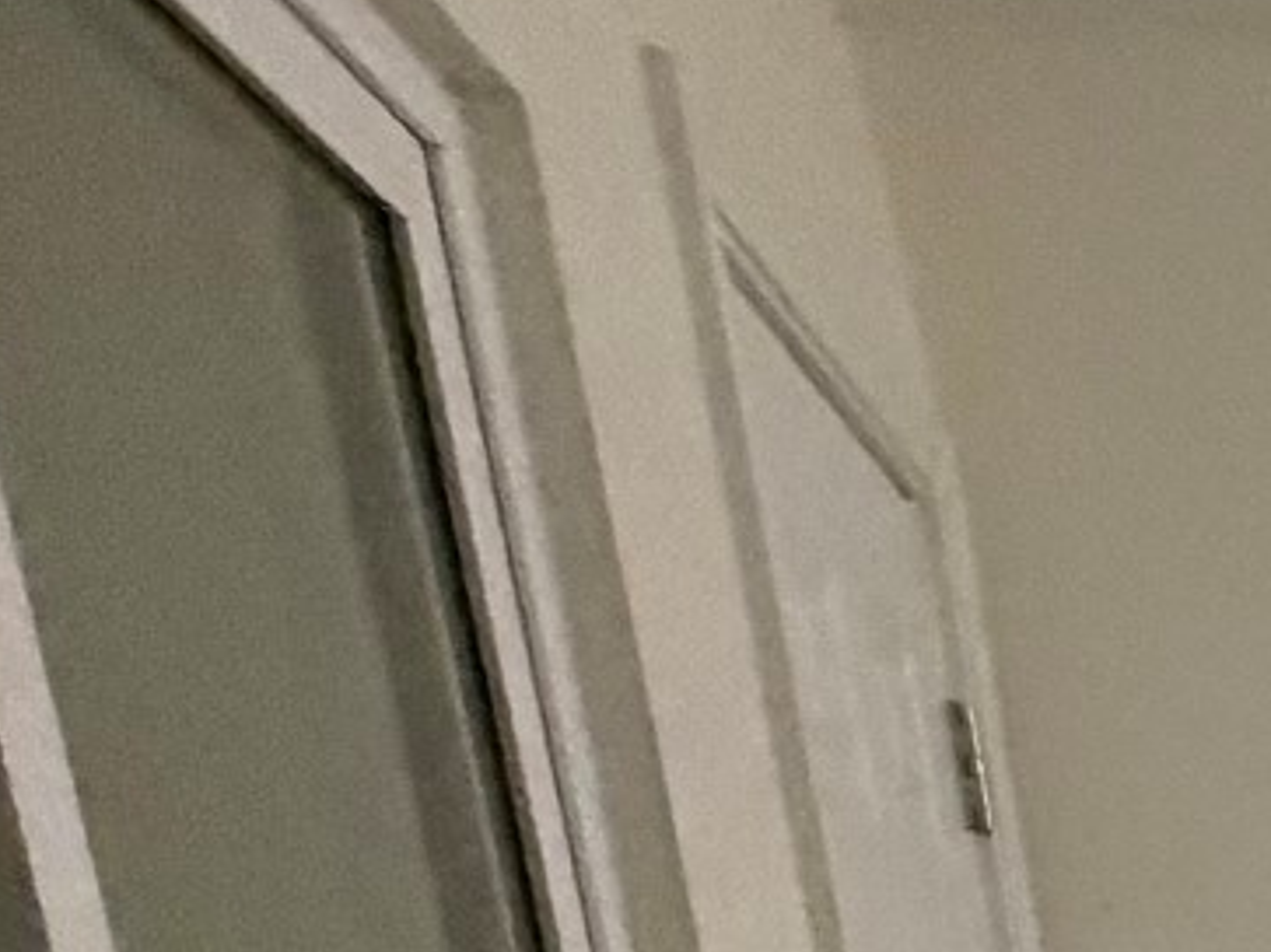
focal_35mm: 79
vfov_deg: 15.3
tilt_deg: -12.5
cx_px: 3547
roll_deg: +0.3
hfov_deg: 12.6
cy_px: 1852
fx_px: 2900
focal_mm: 2.22
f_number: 2.2
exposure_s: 1/60
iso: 400
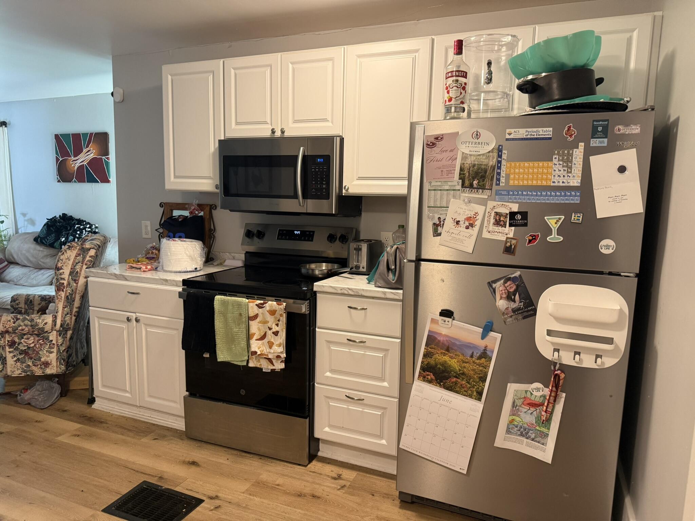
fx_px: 482
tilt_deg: -7.2
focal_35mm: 24
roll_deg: -1.9
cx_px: 348
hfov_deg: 71.6
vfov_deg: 56.8
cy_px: 260
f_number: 1.78
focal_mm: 6.76
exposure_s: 1/60
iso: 200
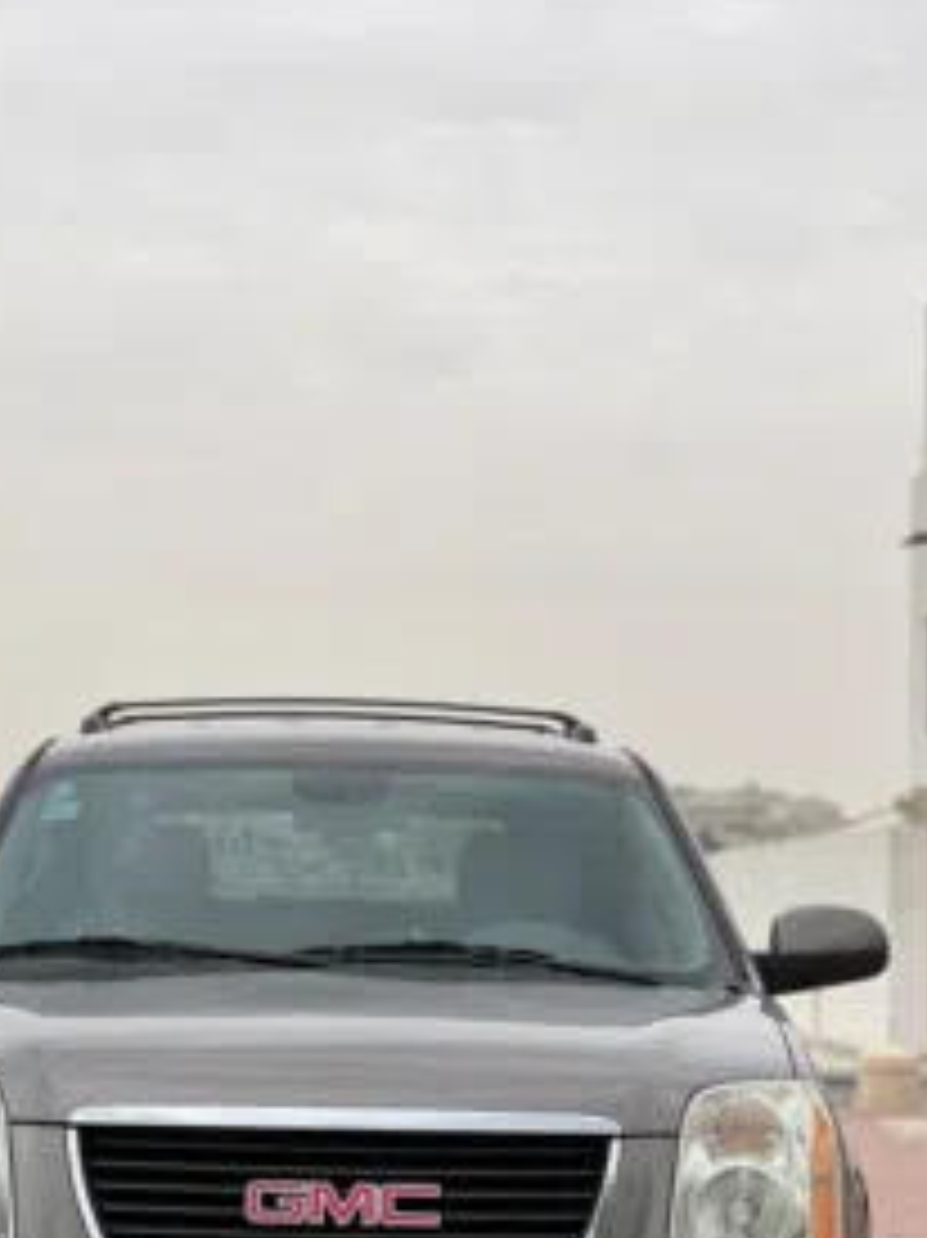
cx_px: 356
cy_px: 873
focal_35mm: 112
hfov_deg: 13.2
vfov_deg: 17.5
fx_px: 4002
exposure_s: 1/348
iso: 32
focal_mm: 9
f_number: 2.8
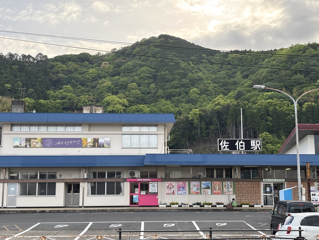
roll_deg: +0.2
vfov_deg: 28.0
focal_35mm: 52
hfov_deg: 36.8
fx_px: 479
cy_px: 120
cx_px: 160
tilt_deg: +9.7
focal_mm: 5.96
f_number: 1.6
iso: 32
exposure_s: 1/430
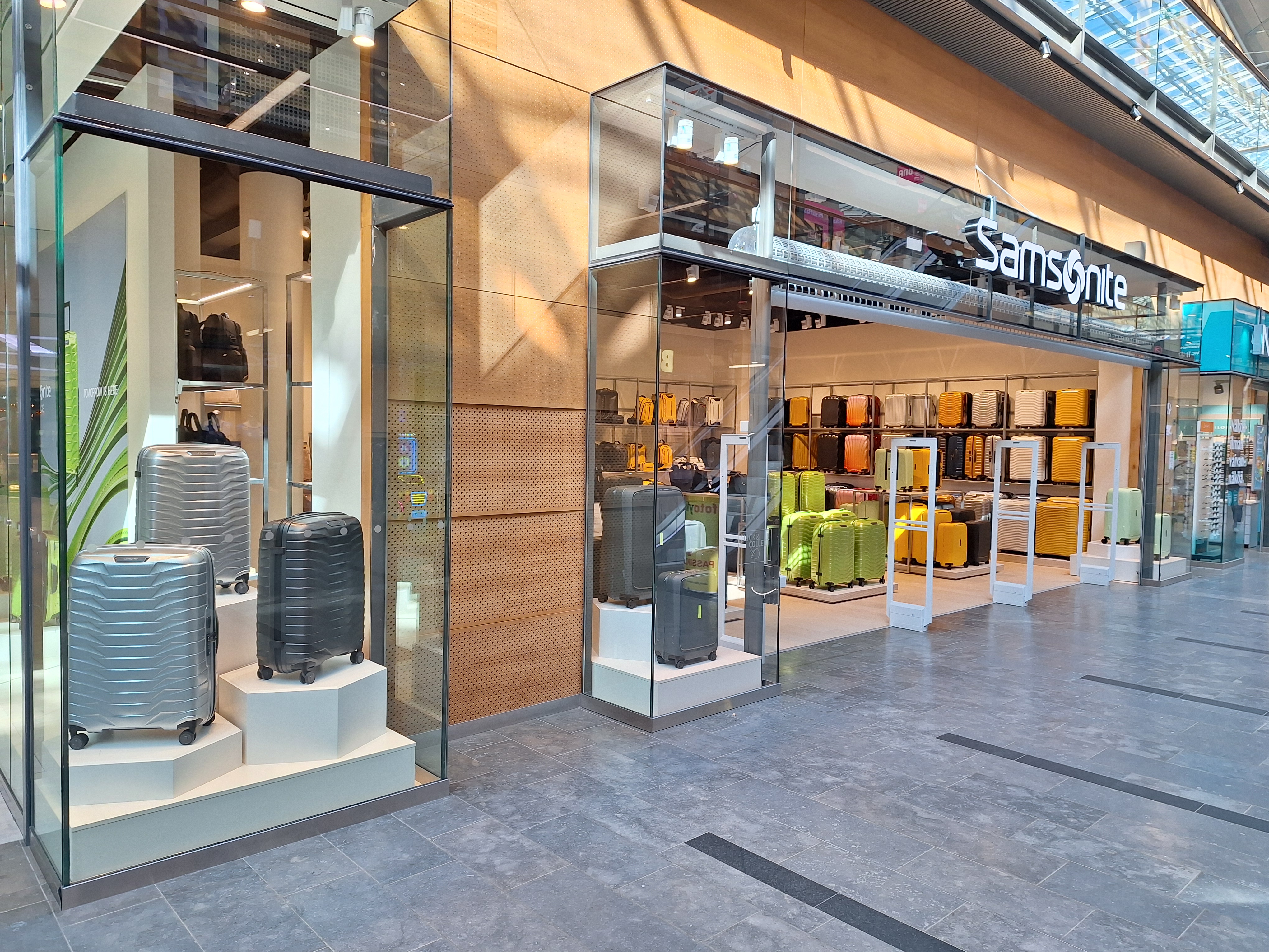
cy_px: 476
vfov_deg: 58.9
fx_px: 843
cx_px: 634
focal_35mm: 23
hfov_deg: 73.9
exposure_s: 1/183
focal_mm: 5.54
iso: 40
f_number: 1.8
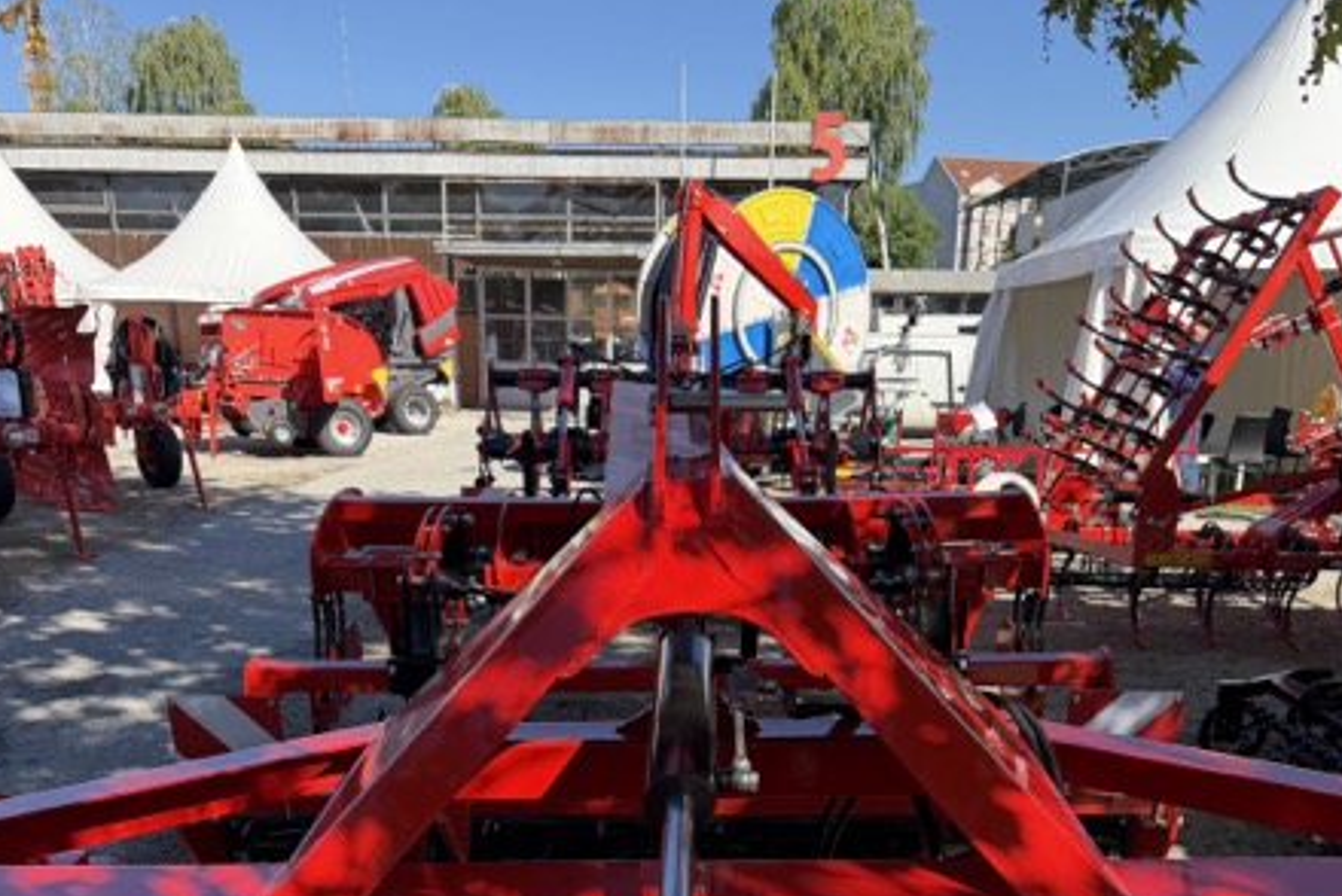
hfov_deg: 55.8
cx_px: 668
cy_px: 783
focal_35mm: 34
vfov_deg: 36.8
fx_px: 1268
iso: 100
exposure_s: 1/2703
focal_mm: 6.76
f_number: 1.78
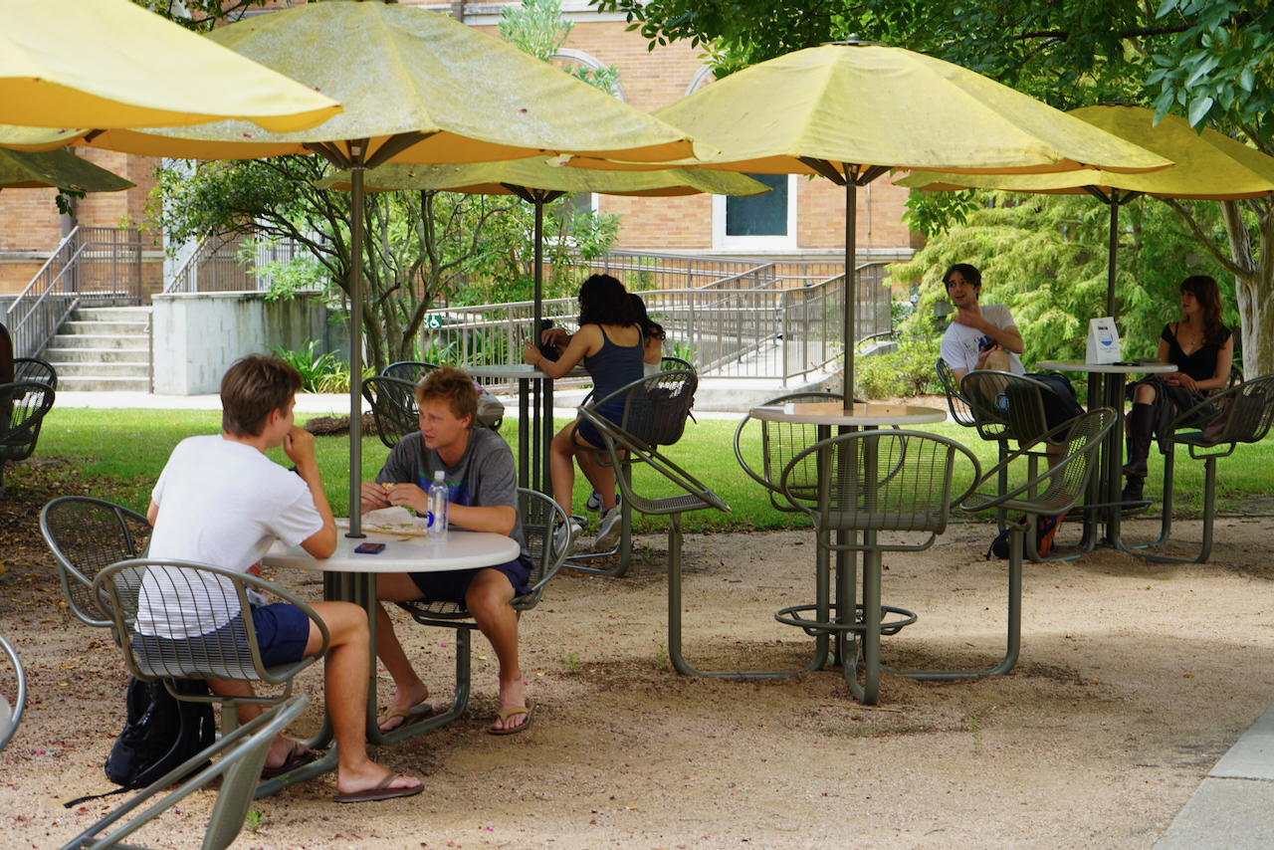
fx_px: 2407
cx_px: 637
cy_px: 425
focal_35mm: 68
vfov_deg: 20.0
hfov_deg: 29.6
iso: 160
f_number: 5.6
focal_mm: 68
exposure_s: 1/80
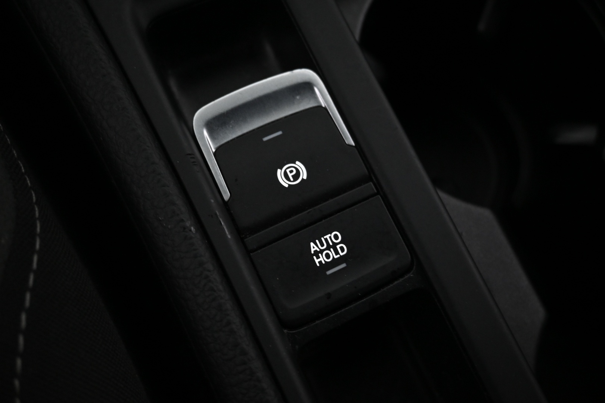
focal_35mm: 34
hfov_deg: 56.1
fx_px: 567
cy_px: 202
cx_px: 302
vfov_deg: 39.1
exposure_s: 1/40
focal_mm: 22.5
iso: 1800
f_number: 4
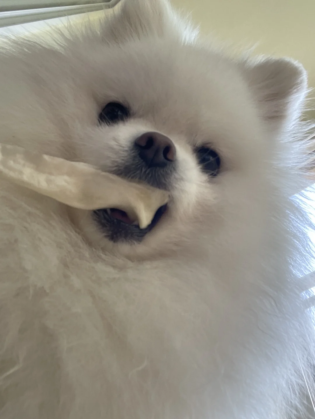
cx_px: 158
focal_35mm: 30
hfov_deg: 46.8
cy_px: 210
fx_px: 364
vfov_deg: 60.0
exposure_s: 1/121
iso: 64
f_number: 2.2
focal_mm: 2.71
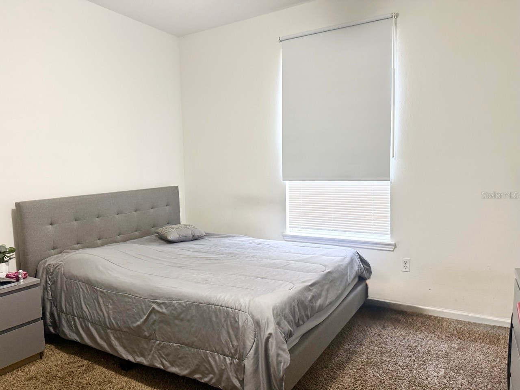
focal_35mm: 24
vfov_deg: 56.8
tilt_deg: -4.3
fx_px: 361
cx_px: 260
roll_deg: +0.9
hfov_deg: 71.6
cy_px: 195
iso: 250
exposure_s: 1/60
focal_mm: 6.76
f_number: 1.78
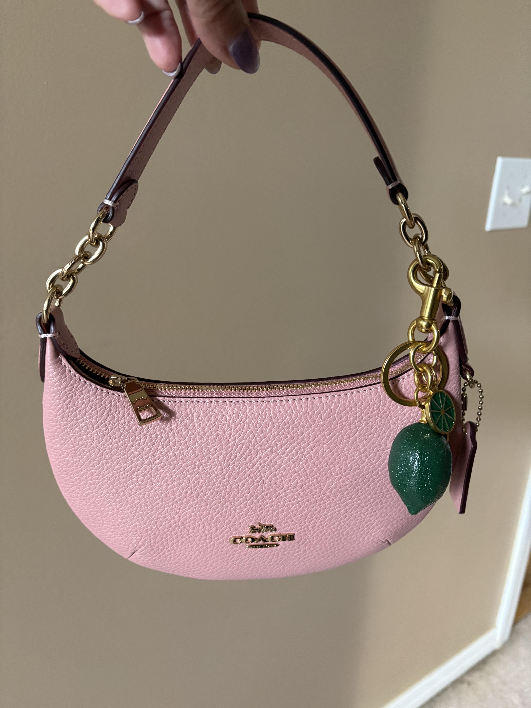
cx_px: 266
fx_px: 532
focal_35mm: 26
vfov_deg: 67.3
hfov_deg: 53.1
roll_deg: -1.9
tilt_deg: -19.2
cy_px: 354
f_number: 1.6
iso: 400
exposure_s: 1/40
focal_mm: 5.96
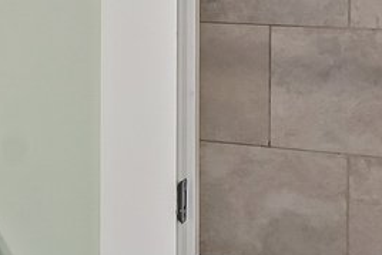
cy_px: -65
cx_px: -563
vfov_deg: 12.5
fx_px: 1136
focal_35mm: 107
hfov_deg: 13.4
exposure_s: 1/40
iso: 400
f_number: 8
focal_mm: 14
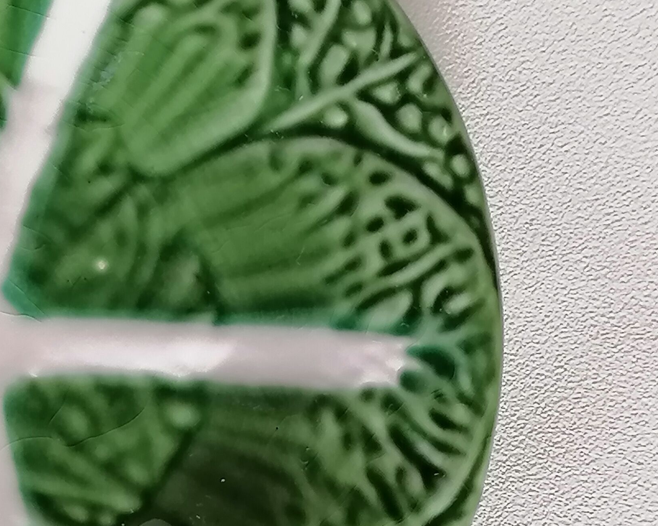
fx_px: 2513
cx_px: -125
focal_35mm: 129
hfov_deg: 14.5
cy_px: 339
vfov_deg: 12.0
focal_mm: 4.75
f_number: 1.8
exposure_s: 1/50
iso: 100
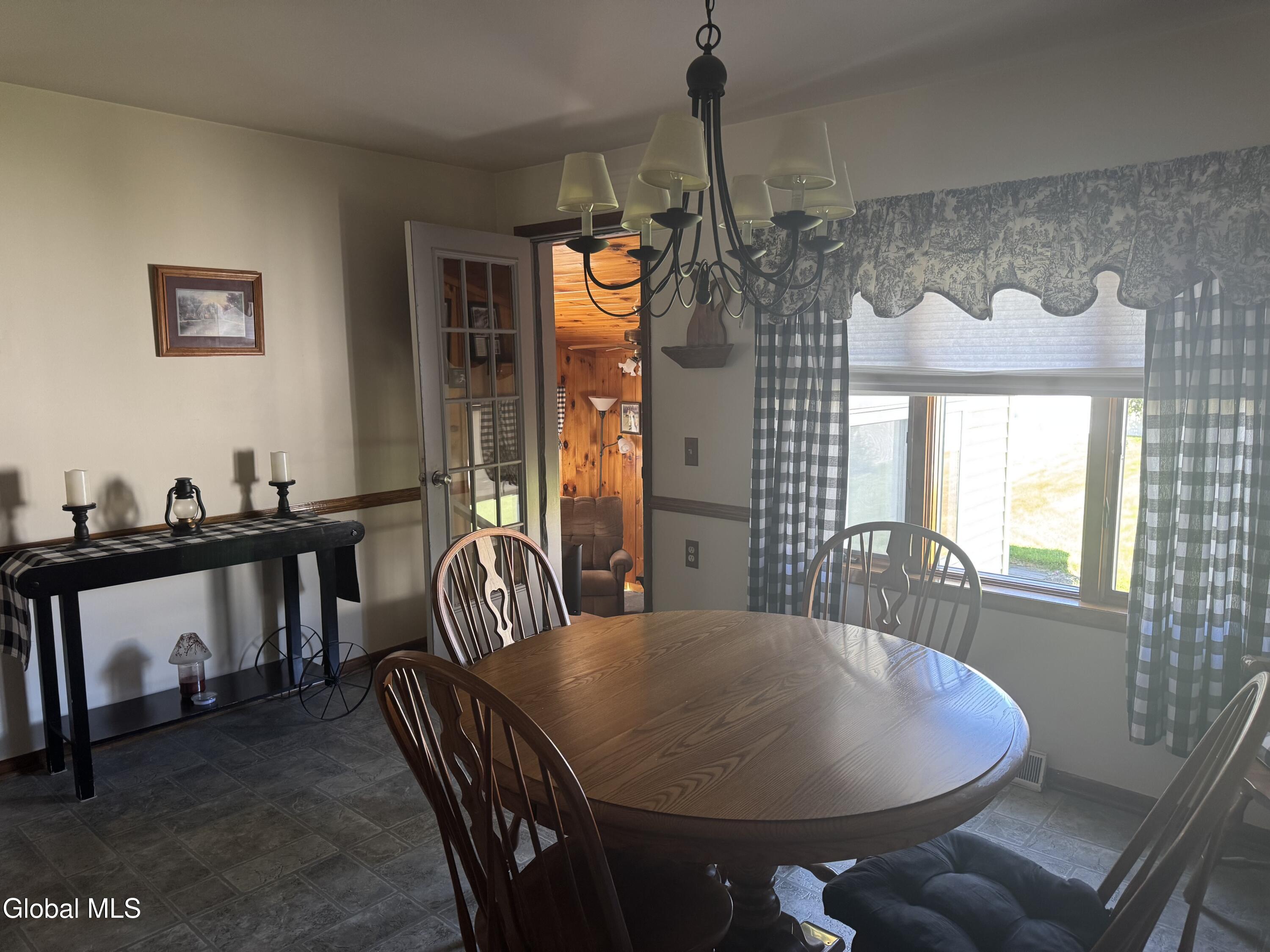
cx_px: 635
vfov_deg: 56.8
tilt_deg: -8.5
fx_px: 881
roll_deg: +0.1
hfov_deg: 71.6
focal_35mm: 24
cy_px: 476
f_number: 1.78
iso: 200
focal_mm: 6.76
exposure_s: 1/90
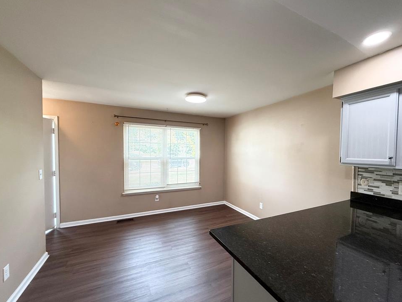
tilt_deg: -1.9
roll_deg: -0.2
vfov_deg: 81.7
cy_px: 158
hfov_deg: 98.1
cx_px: 212
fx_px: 174
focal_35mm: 15
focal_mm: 2.22
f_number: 2.2
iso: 125
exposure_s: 1/120
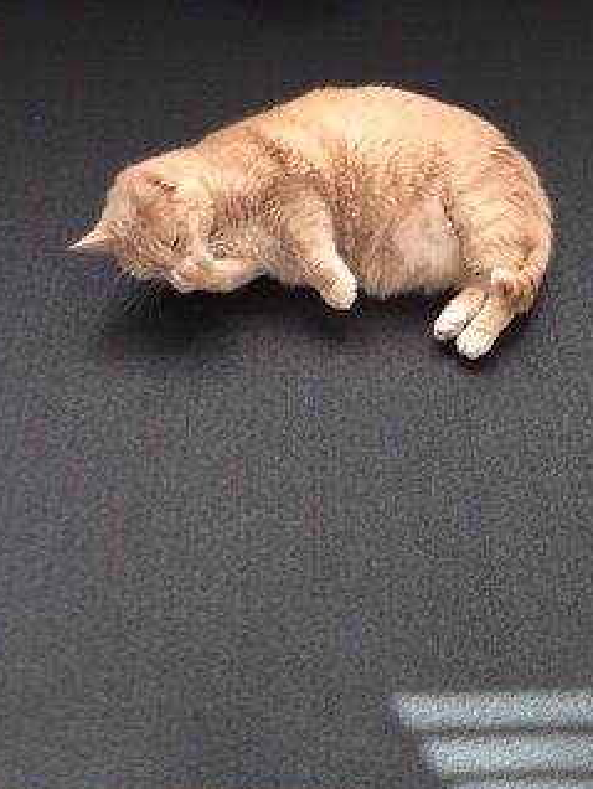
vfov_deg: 34.7
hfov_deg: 26.5
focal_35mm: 55
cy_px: 283
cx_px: 351
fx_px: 1255
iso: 50
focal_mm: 4.28
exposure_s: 1/24
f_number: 2.4
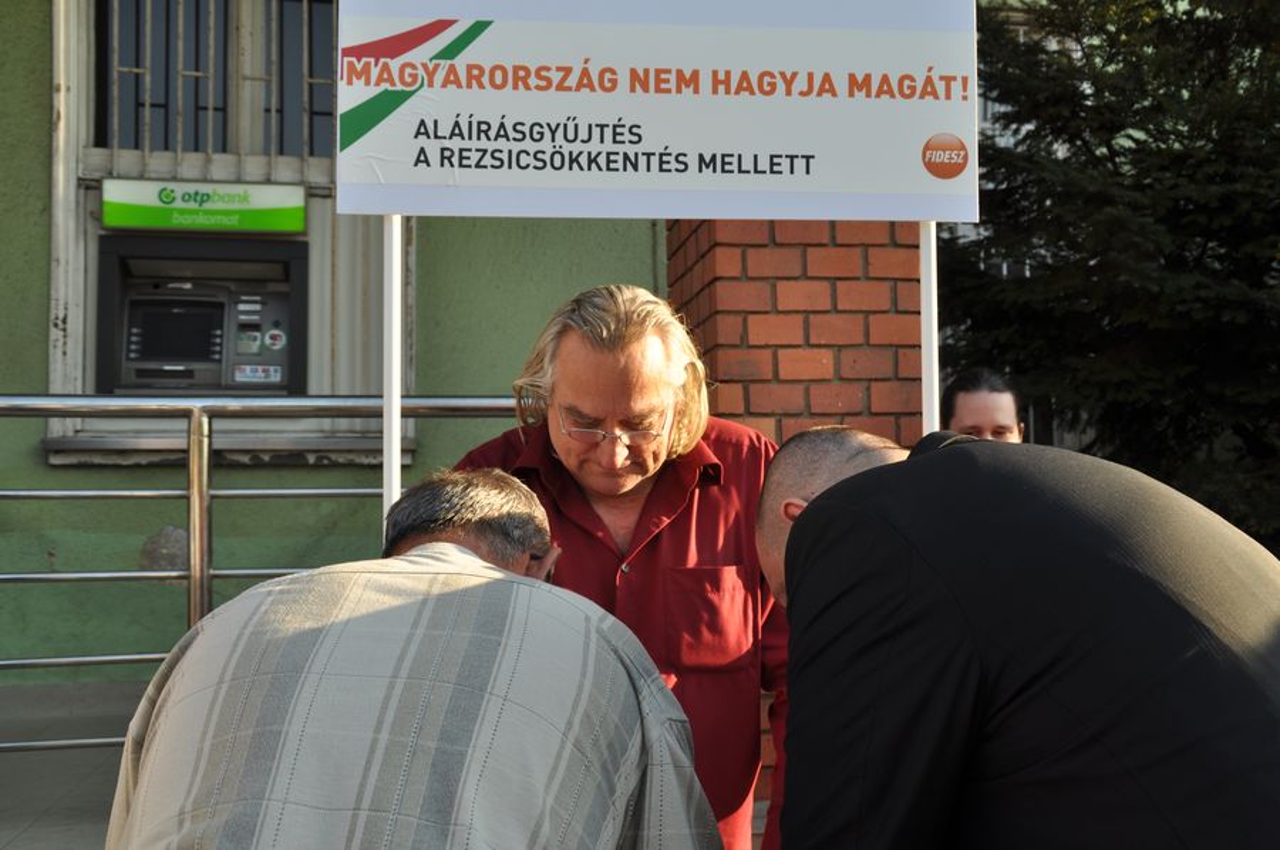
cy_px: 425
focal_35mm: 42
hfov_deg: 46.4
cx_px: 640
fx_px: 1492
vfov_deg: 31.8
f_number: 6.3
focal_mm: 28
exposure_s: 1/160
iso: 200
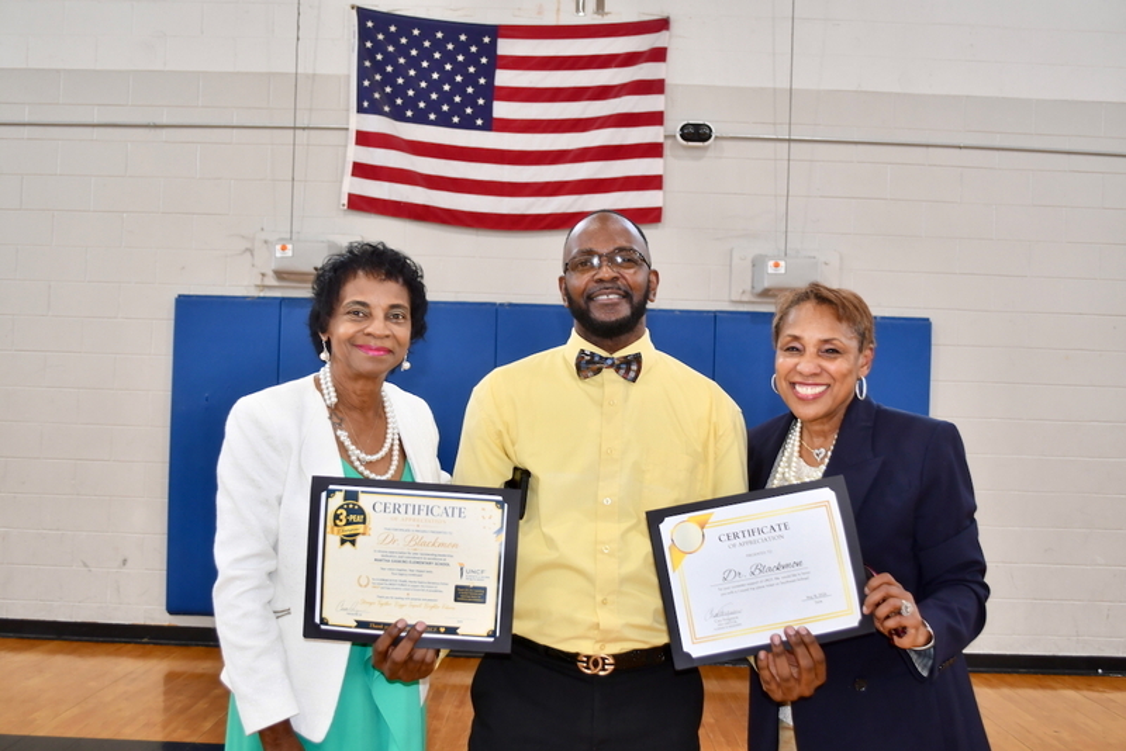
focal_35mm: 36
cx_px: 563
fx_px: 1126
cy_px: 376
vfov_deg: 36.9
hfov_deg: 53.1
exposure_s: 1/100
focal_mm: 24
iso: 400
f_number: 4
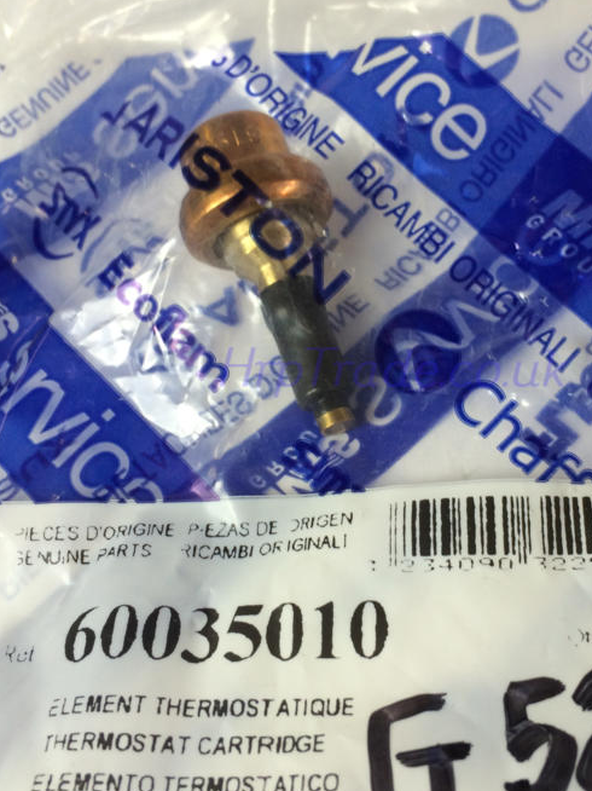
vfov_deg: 40.4
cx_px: 394
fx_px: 1072
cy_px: 373
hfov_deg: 30.6
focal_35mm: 47
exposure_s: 1/120
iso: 50
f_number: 2.2
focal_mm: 4.12
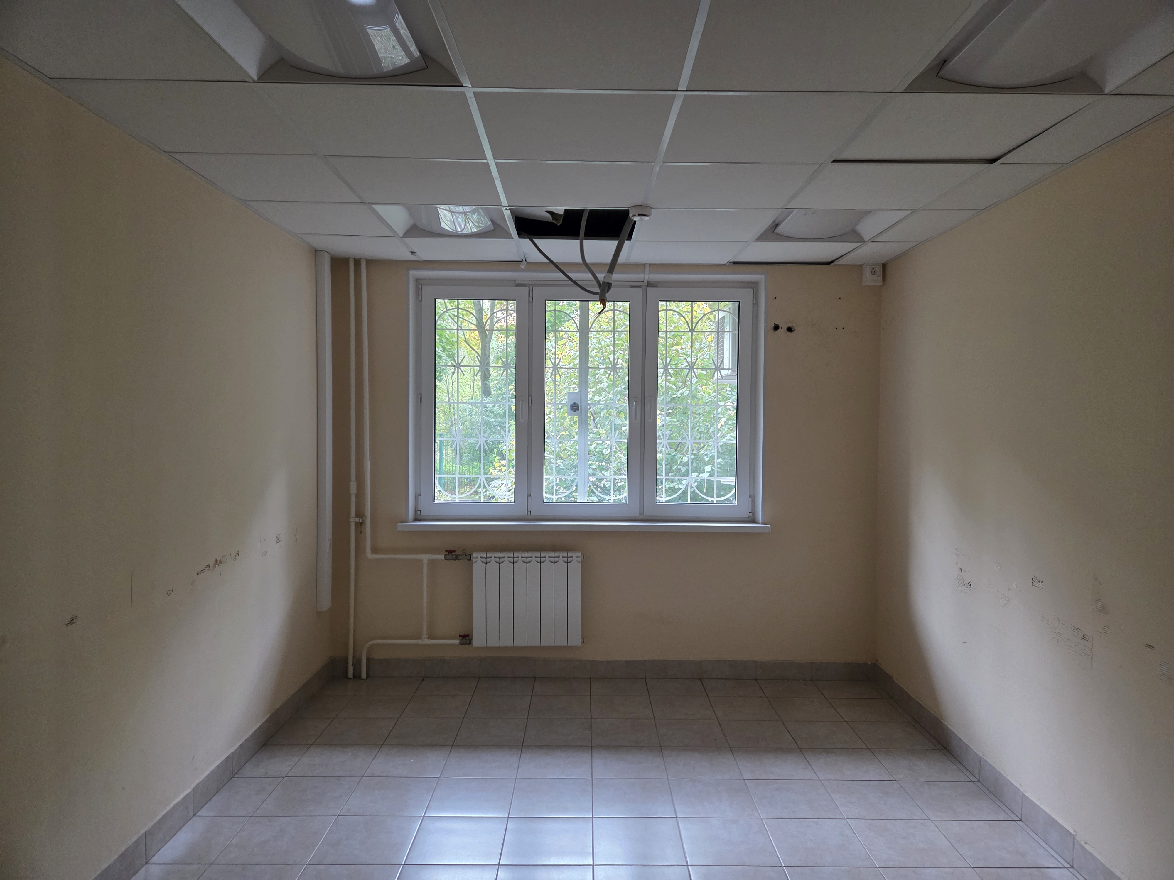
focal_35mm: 23
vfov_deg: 58.9
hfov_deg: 73.9
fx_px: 780
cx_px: 587
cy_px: 440
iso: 500
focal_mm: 5.4
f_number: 1.8
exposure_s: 1/100
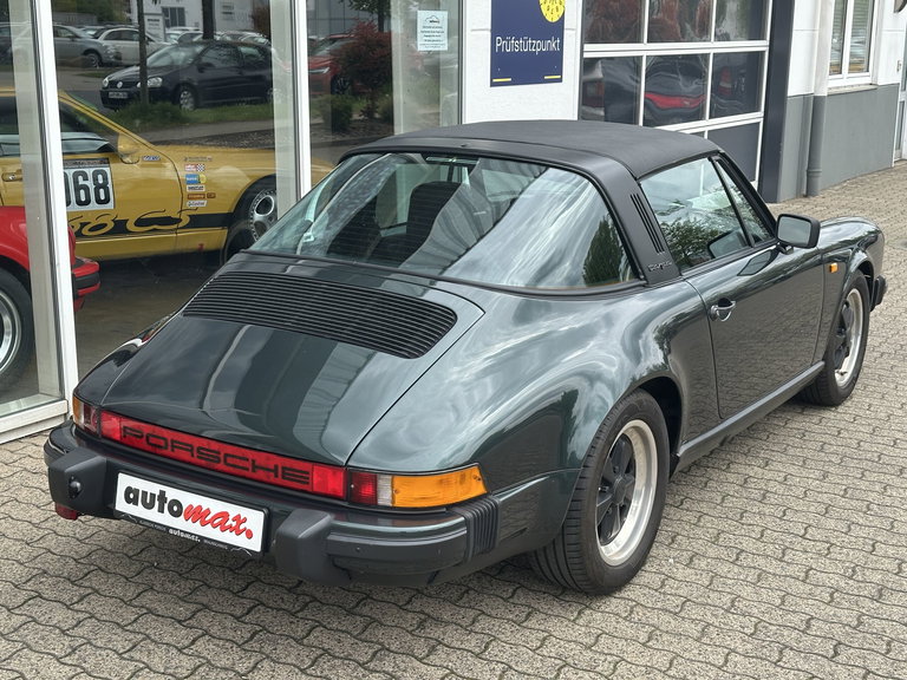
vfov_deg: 30.3
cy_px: 340
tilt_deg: -12.8
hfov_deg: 39.7
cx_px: 454
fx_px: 1258
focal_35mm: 48
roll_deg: -0.2
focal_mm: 6.86
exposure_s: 1/1395
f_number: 1.78
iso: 64
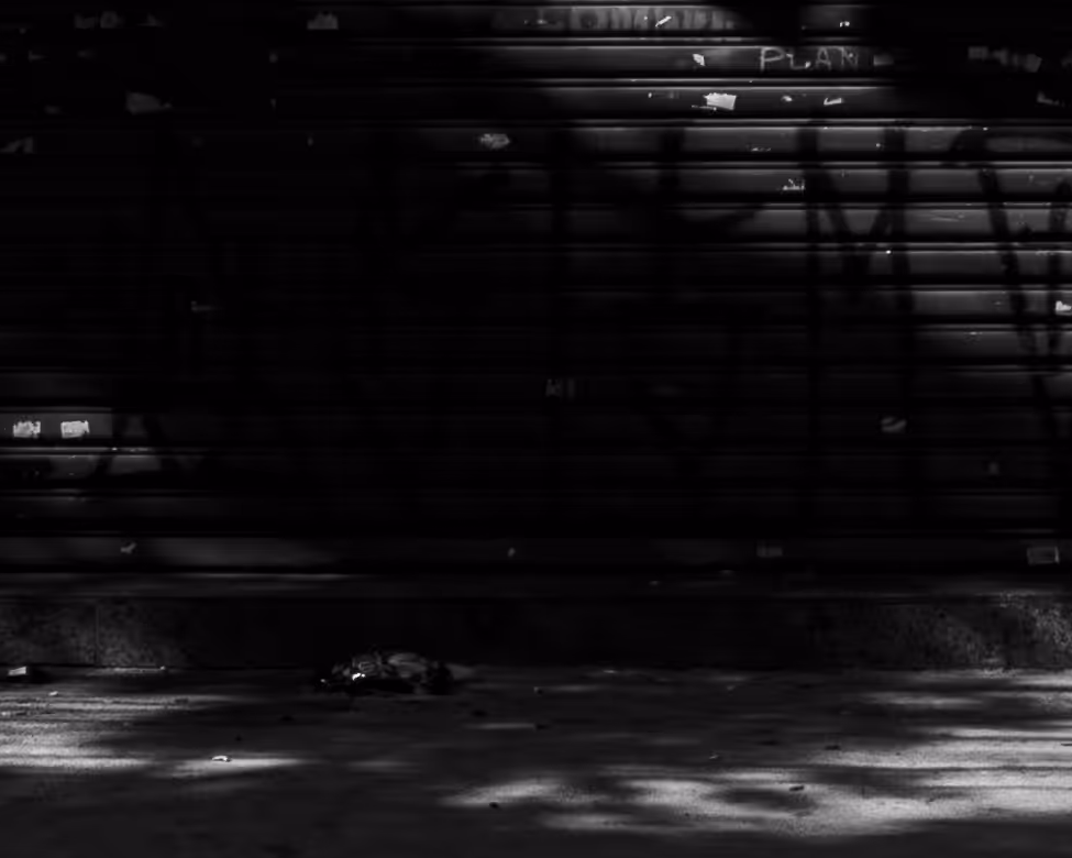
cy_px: -764
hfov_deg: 8.1
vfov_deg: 6.4
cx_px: 771
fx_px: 7519
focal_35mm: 237
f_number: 5.6
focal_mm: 22.7
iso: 200
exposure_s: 1/1000
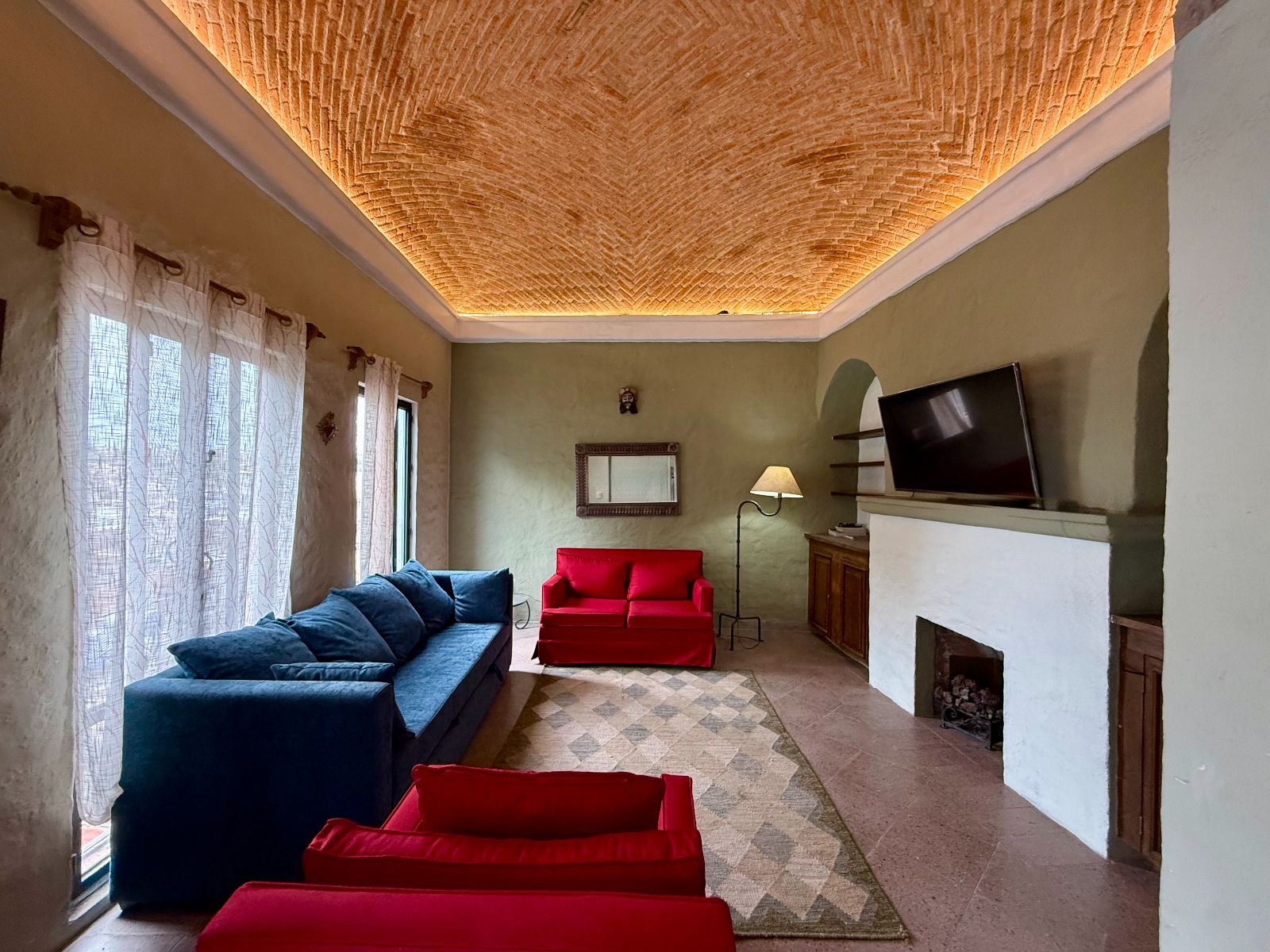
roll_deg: -0.6
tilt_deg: +0.7
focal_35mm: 14
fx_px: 514
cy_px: 476
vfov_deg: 85.7
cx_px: 635
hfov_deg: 102.1
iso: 400
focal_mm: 2.22
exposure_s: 1/120
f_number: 2.2
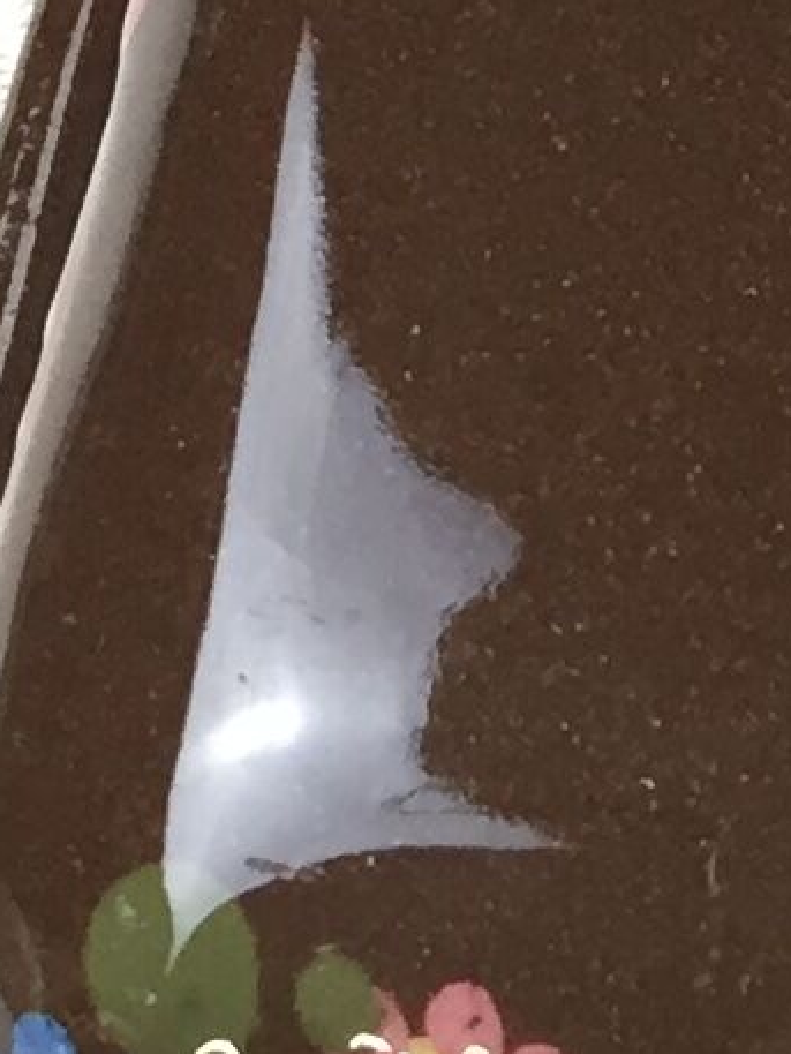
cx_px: 2299
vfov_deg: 9.5
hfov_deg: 6.6
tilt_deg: -68.1
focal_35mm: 207
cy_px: 989
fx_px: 6304
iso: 40
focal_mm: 4.15
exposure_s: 1/33
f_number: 2.2
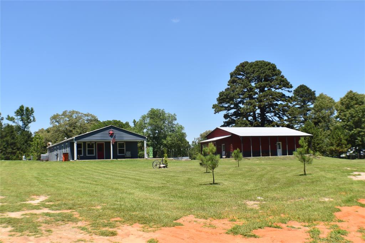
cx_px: 182
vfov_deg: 26.5
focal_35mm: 51
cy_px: 122
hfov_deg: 38.9
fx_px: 517
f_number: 8
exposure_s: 1/250
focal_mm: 34
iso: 100
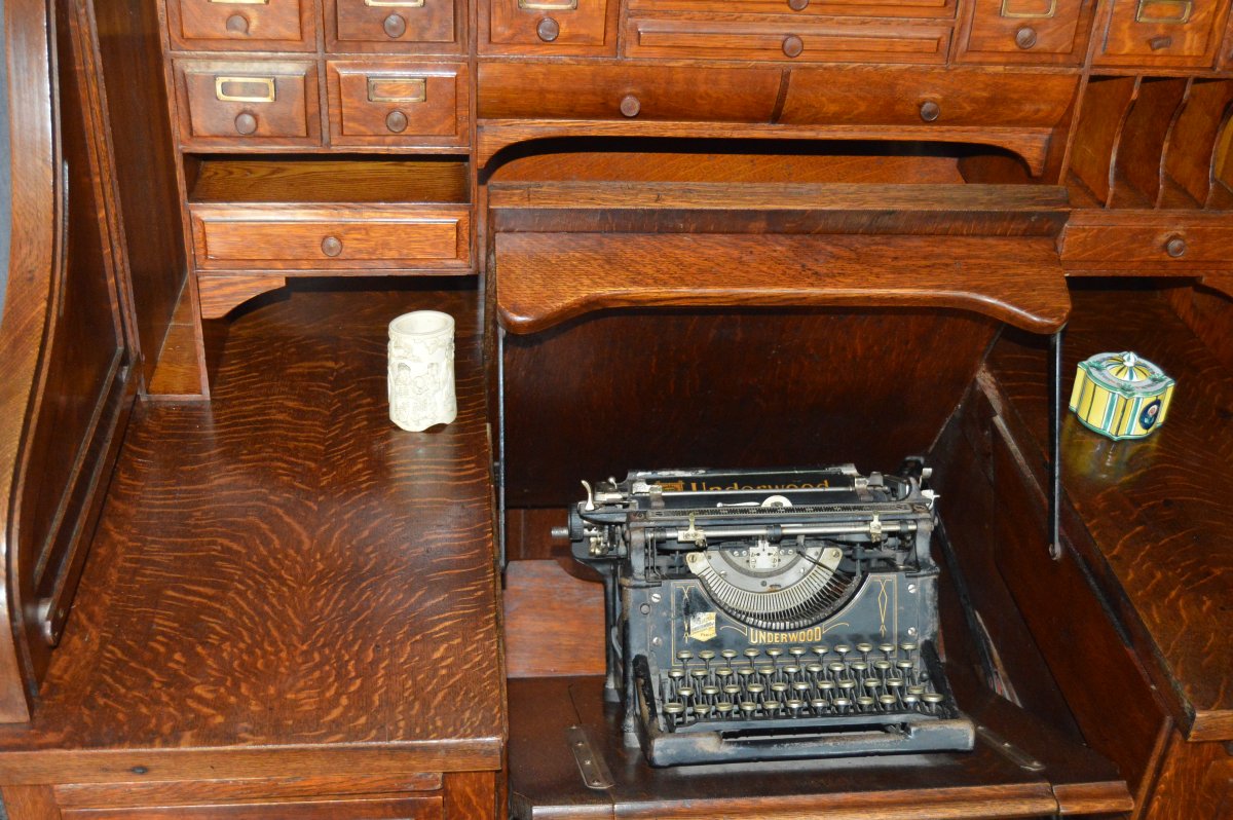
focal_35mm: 39
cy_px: 410
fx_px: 1335
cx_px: 616
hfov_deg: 49.6
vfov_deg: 34.2
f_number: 4
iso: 3200
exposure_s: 1/60
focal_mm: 26
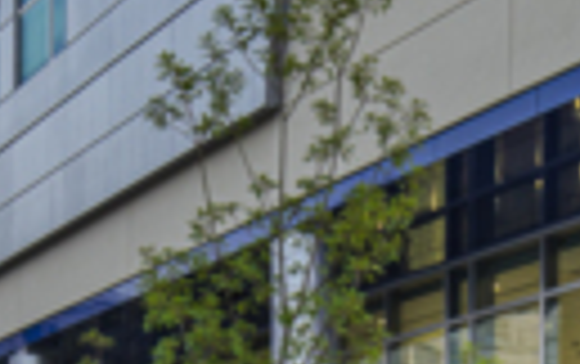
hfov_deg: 21.9
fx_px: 1488
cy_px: 658
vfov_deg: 12.7
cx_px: 405
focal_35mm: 94
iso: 200
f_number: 16
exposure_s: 1/8
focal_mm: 17
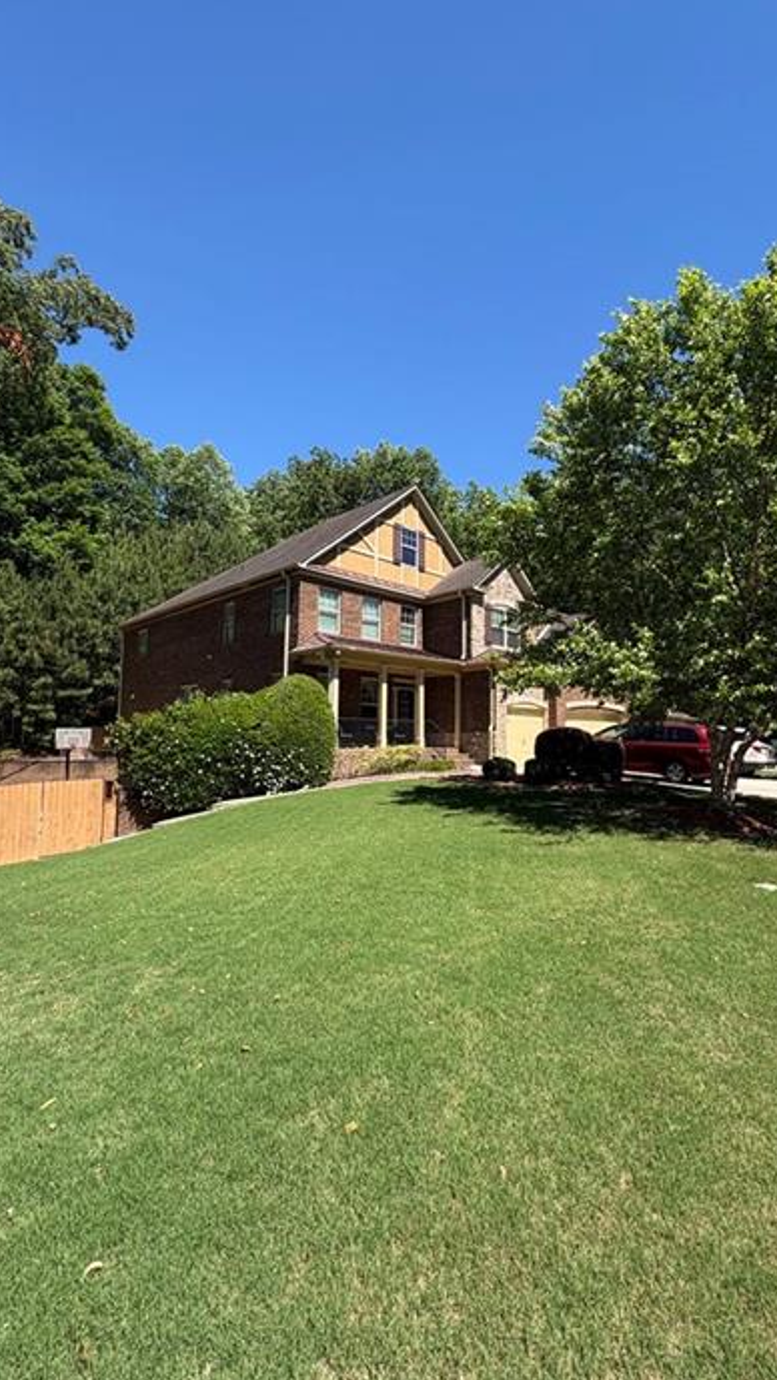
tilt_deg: +5.4
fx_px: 622
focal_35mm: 17
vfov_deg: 95.9
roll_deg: -0.1
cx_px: 439
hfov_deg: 63.7
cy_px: 685
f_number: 2.2
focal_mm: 2.22
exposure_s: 1/899
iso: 40
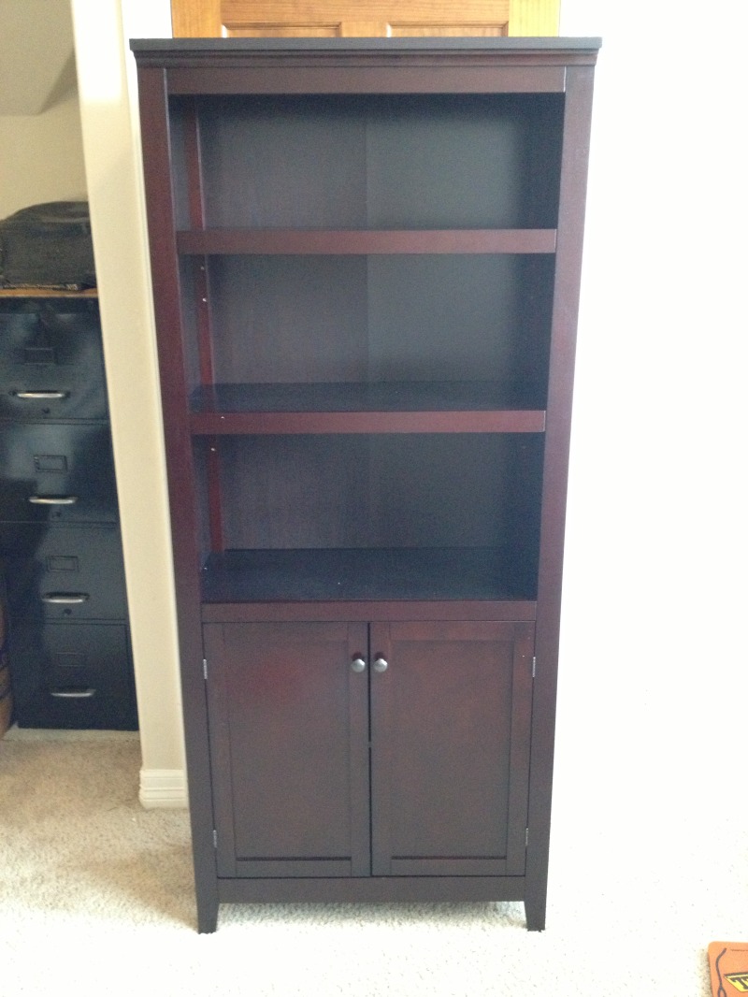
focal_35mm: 35
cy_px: 498
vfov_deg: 52.6
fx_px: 1008
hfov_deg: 40.7
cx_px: 374
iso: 400
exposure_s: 1/20
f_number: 2.4
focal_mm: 4.28
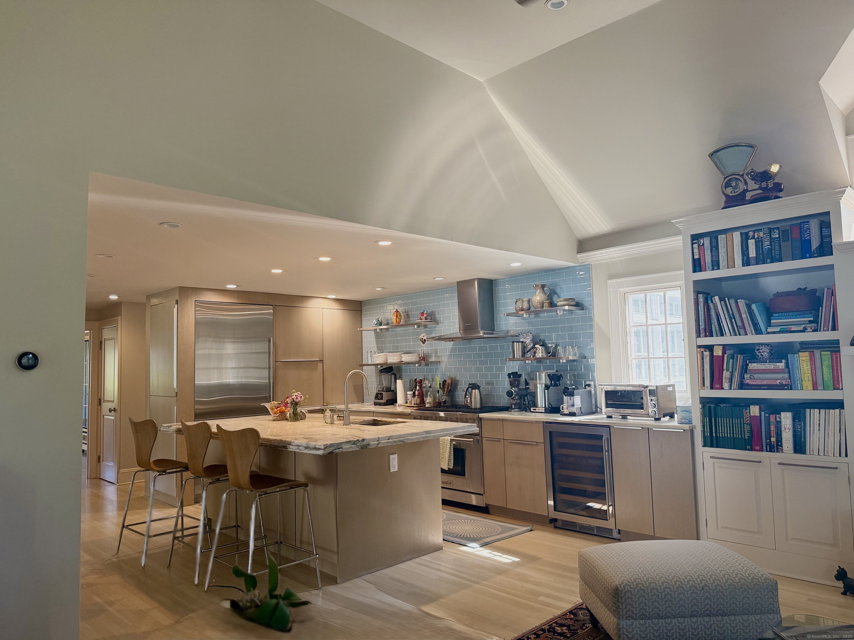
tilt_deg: +4.4
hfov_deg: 71.6
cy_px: 320
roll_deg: +1.8
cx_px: 427
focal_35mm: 24
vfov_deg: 56.8
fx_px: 592
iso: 200
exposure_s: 1/143
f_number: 1.78
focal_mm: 6.76
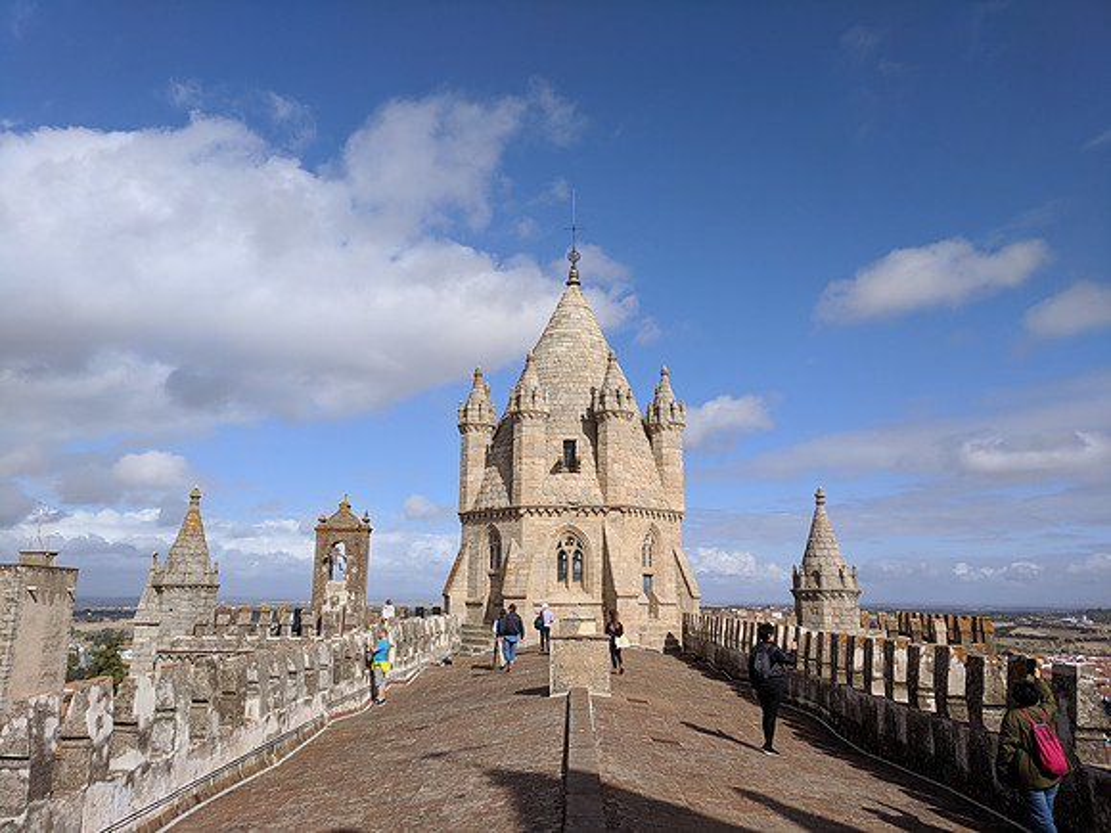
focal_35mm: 26
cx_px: 556
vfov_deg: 53.1
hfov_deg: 67.3
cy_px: 416
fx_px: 834
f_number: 2
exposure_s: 1/3448
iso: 53
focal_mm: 4.67
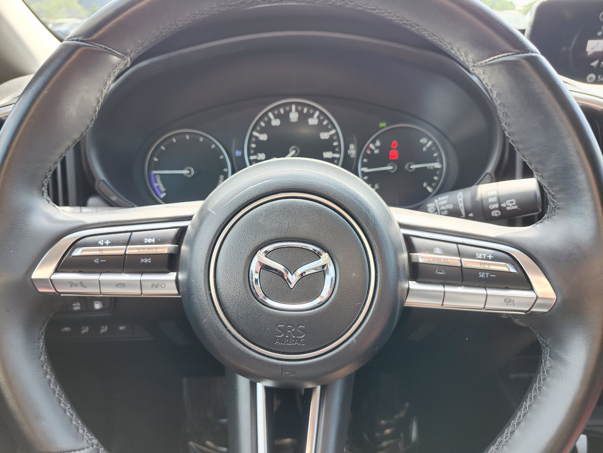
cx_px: 302
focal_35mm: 23
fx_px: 401
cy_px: 226
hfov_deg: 73.9
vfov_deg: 58.9
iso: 64
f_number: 1.8
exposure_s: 1/120
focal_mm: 5.54
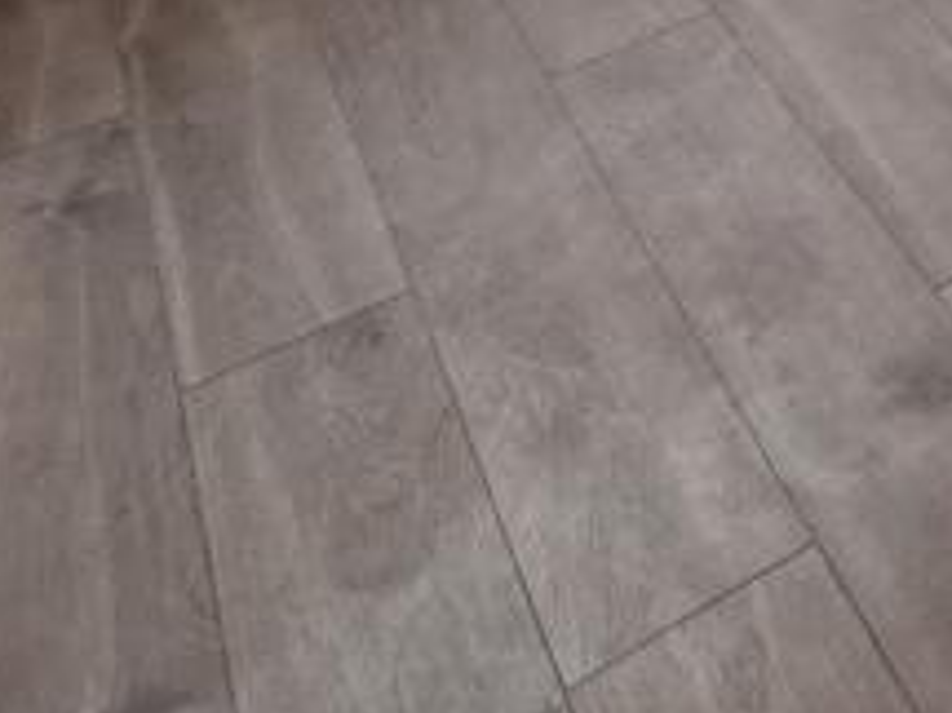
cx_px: 1390
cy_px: -797
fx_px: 1704
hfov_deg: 24.8
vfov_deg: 16.5
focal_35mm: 62
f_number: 2.2
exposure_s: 1/40
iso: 64
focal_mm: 1.74
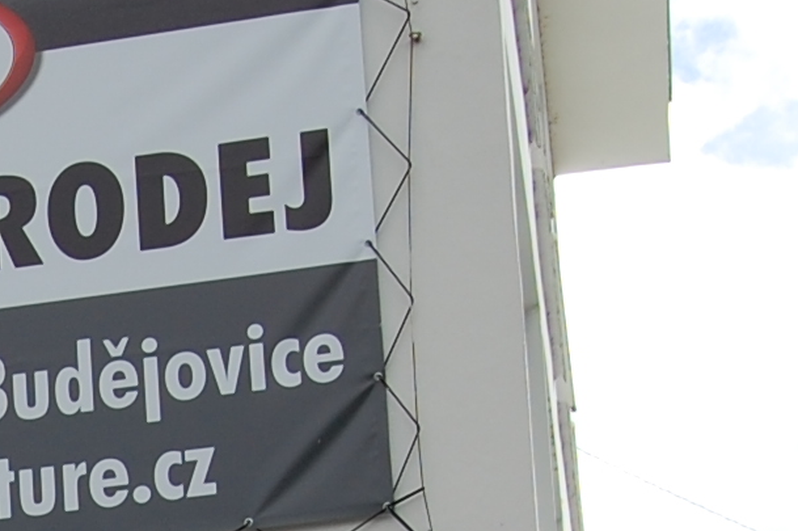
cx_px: -605
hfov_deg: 11.7
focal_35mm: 163
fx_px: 3610
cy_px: 1082
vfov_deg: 8.0
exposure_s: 1/320
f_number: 9
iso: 200
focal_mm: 22
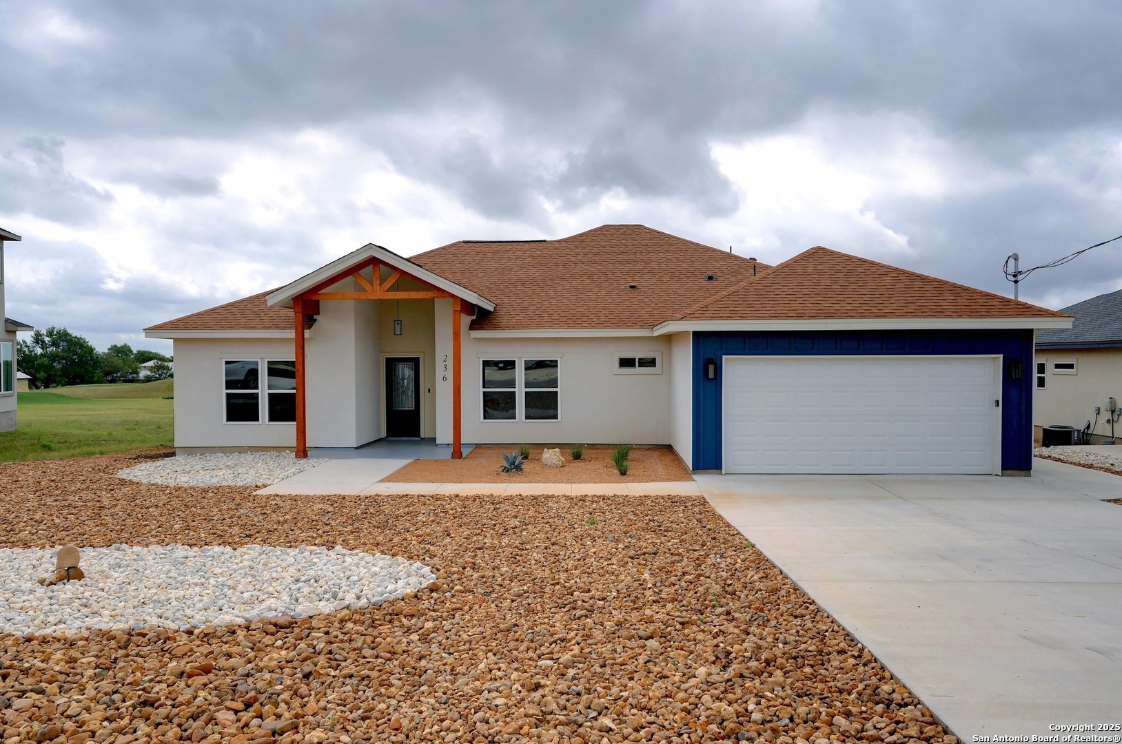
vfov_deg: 50.3
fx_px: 793
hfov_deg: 70.5
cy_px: 372
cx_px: 561
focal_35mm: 26
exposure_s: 1/4000
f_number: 6.3
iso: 2000
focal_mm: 25.5
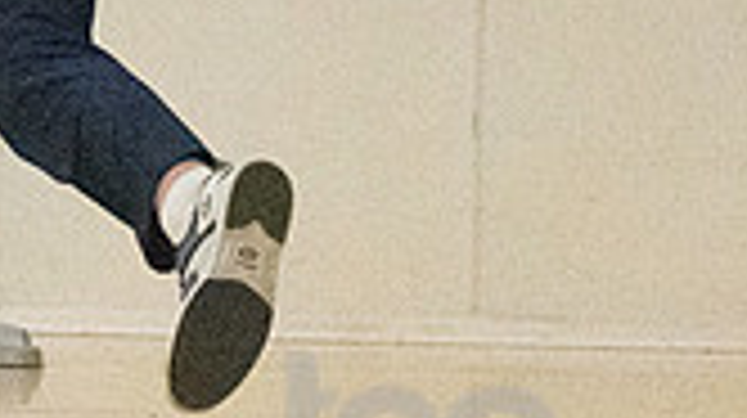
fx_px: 11932
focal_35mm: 603
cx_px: -216
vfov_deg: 2.0
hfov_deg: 3.6
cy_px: -117
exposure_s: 1/1250
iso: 10000
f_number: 4.5
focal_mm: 110
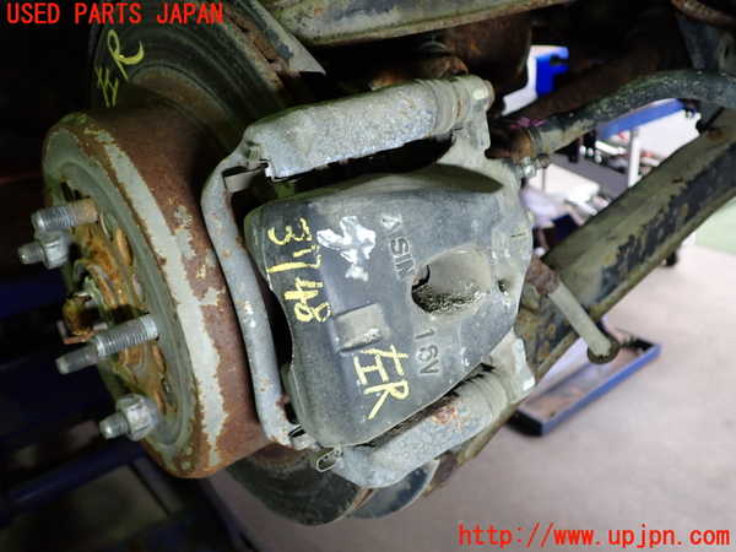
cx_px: 368
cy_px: 276
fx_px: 638
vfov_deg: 46.8
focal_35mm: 30
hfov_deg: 60.0
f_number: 2.3
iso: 200
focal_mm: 5.4
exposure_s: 1/40
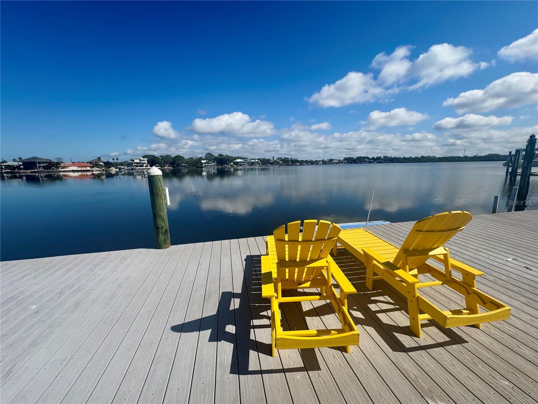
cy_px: 202
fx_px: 218
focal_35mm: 14
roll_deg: +0.6
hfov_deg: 102.1
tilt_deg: -10.5
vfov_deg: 85.7
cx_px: 269
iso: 50
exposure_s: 1/4132
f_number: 2.2
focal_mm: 2.22
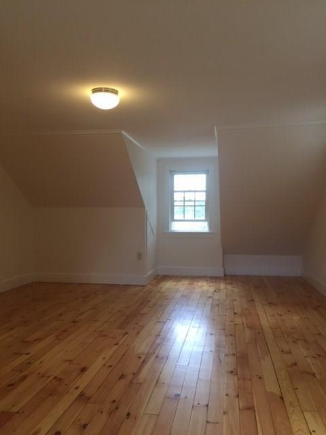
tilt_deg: +1.0
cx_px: 163
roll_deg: -0.1
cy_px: 218
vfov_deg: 61.7
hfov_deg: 48.2
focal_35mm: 29
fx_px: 364
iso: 50
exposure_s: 1/30
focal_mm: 4.15
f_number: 2.2
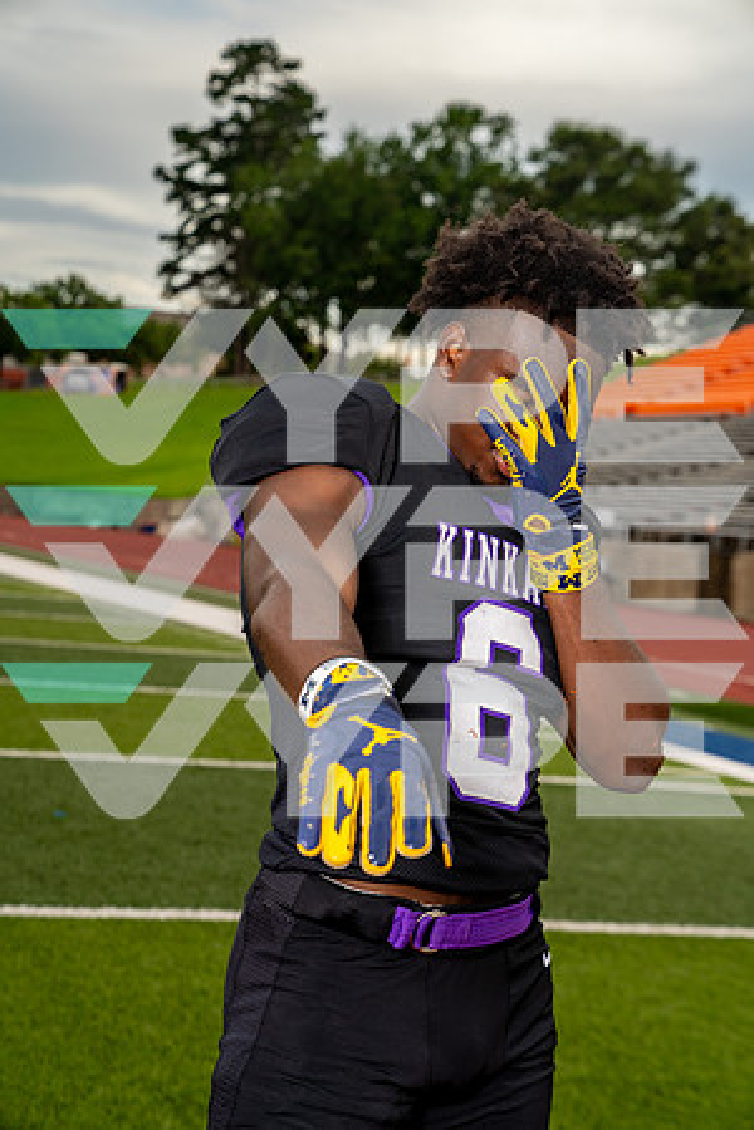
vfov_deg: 30.1
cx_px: 377
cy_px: 565
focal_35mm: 67
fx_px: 2105
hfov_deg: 20.3
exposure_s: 1/200
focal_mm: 67
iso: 100
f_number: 5.6
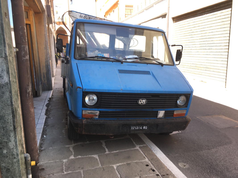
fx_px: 199
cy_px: 89
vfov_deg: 48.2
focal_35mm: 29
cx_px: 119
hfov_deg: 61.7
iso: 25
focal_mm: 4.15
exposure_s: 1/181
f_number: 2.2
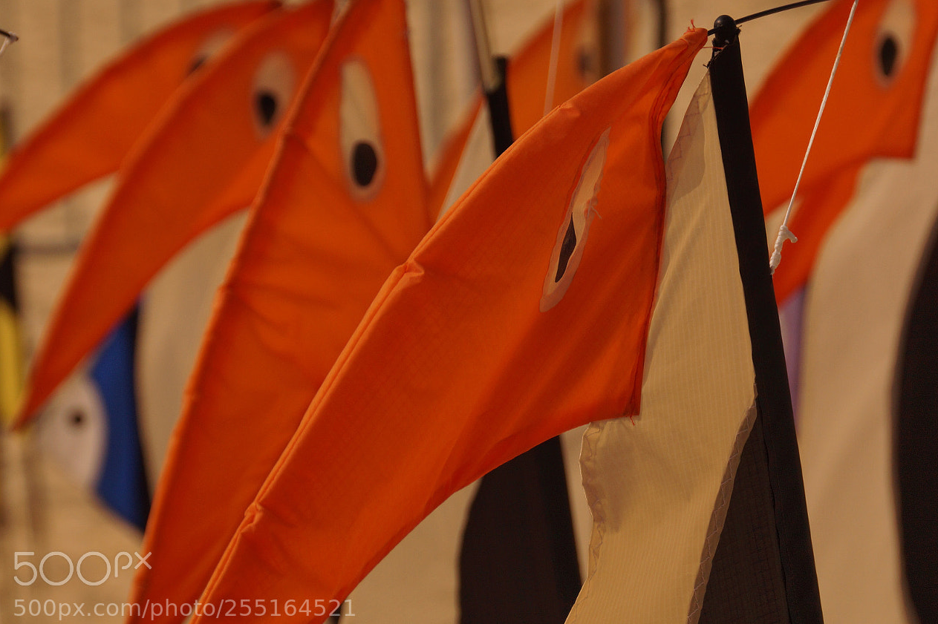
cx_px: 561
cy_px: 271
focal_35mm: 247
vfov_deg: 5.6
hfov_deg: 8.3
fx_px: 6433
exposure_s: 1/1250
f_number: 10
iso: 100
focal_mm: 130
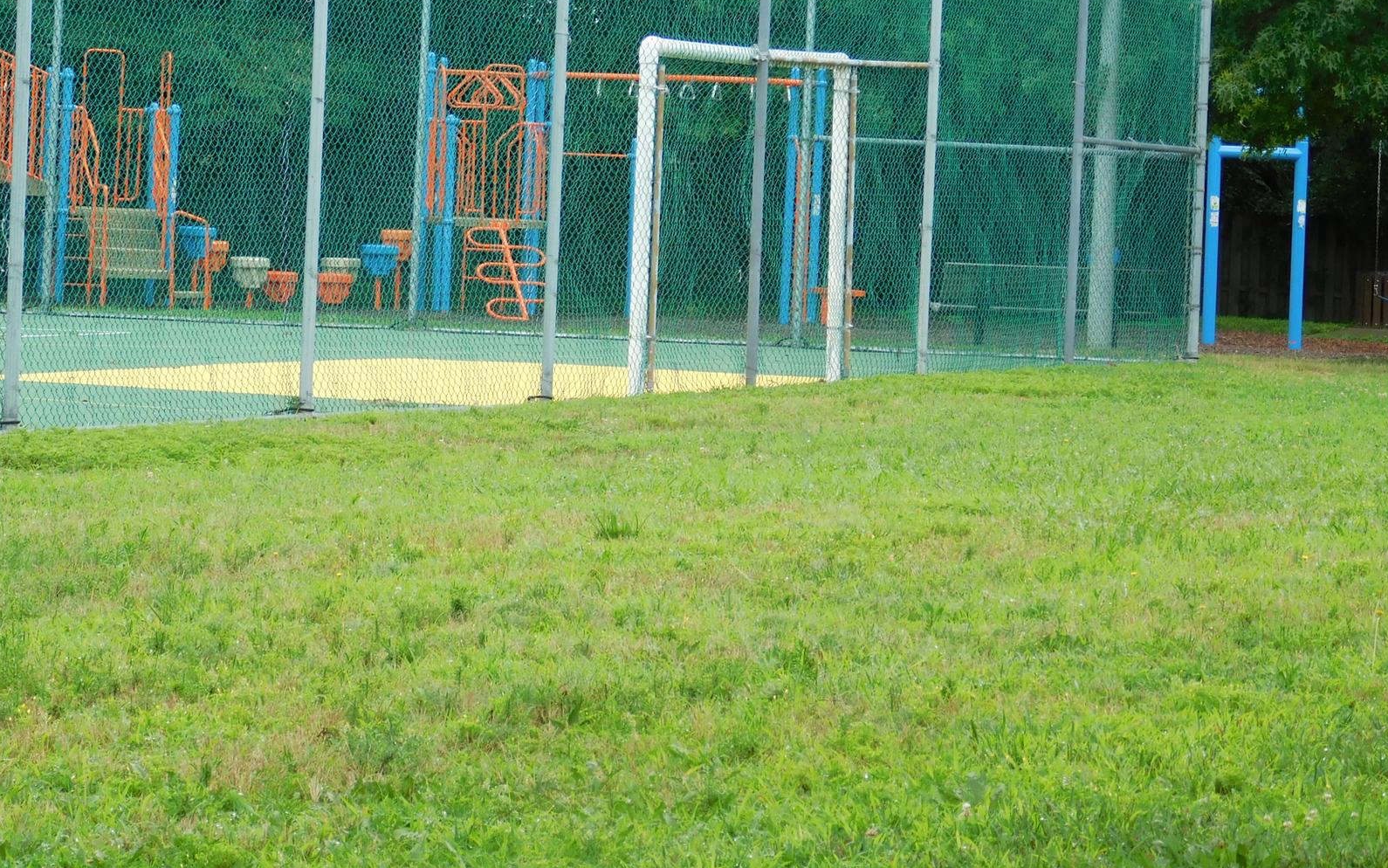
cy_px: 268
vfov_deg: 8.3
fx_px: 5939
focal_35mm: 157
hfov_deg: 13.3
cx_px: 502
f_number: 4.8
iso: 125
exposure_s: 1/200
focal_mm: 20.3
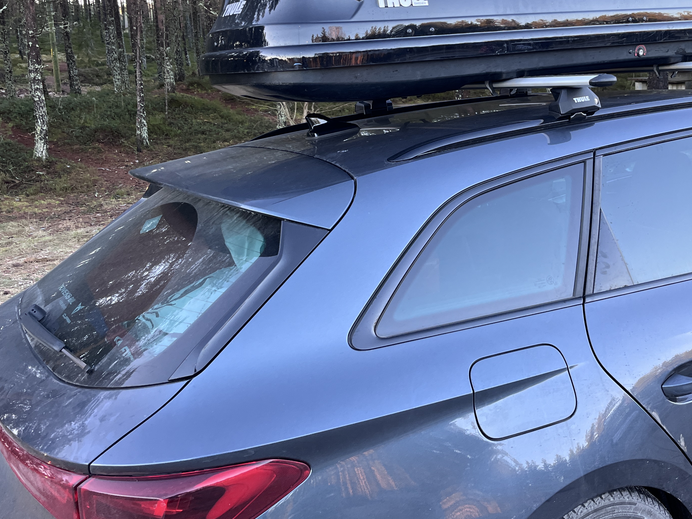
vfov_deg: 37.2
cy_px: 160
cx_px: 424
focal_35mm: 38
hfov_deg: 48.6
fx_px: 760
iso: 125
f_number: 1.6
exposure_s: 1/121
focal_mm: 5.1
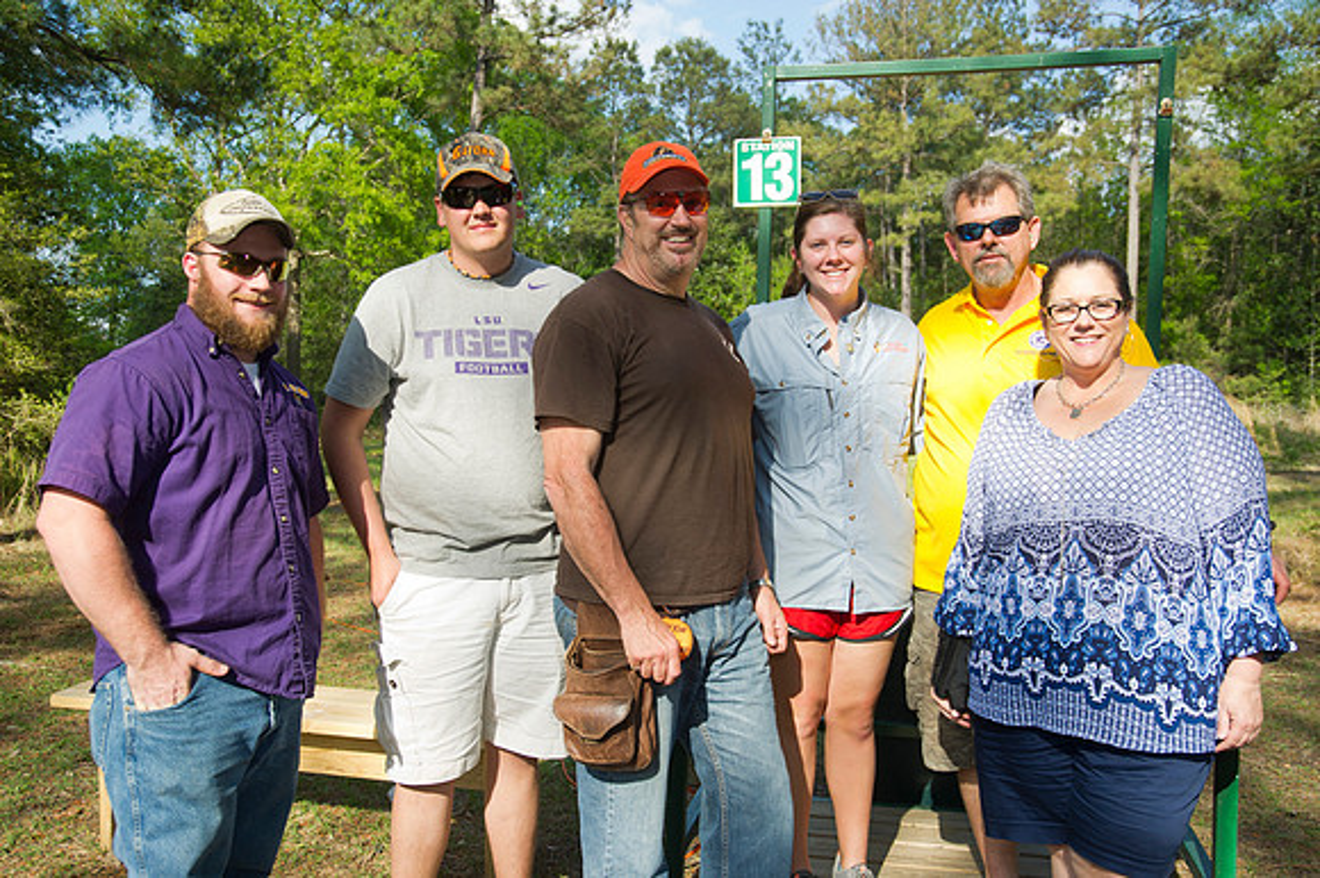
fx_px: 1283
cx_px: 660
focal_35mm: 35
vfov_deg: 37.8
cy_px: 439
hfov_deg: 54.5
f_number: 6.3
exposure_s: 1/200
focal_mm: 35
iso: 100
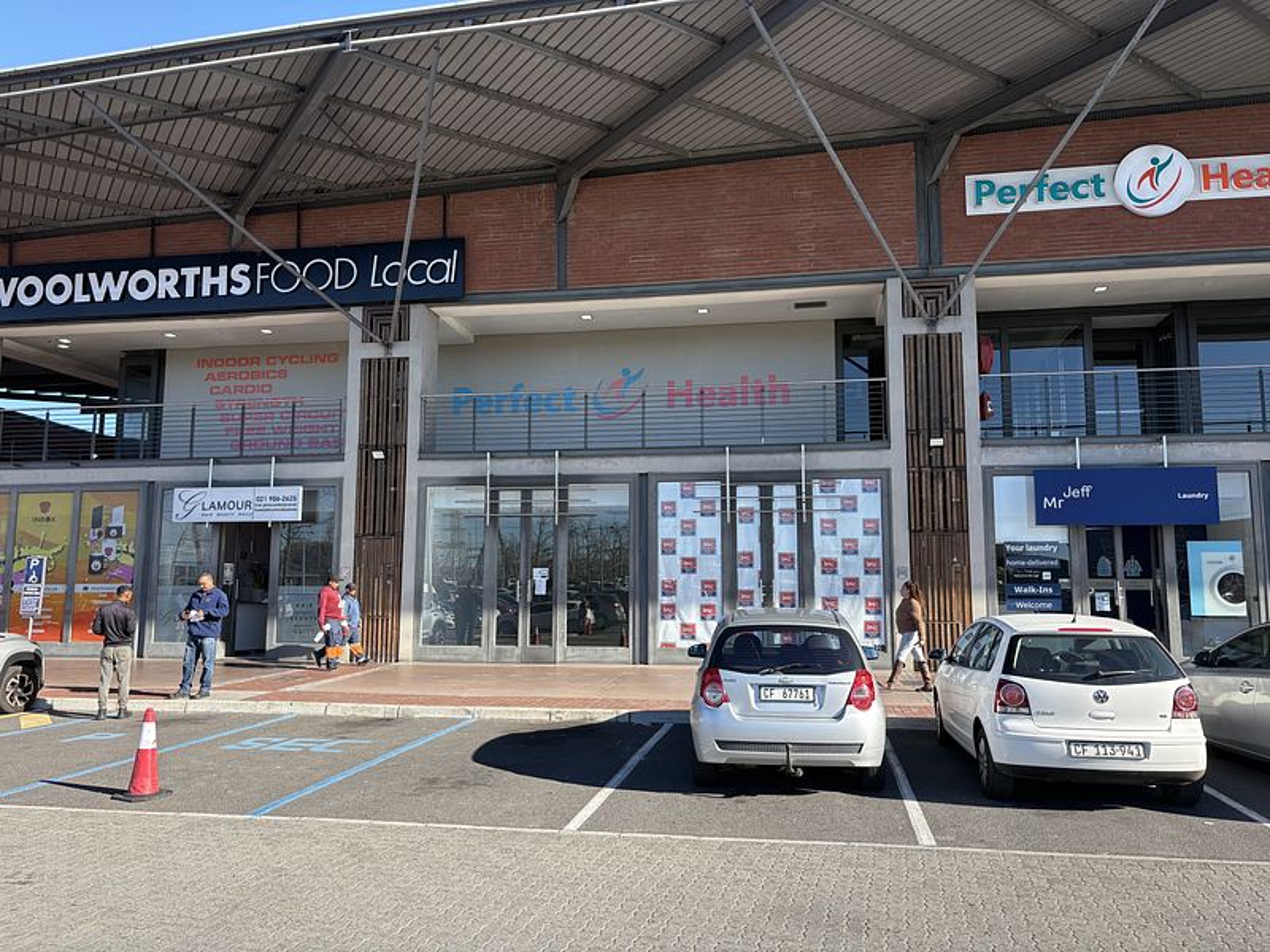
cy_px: 476
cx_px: 635
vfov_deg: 53.1
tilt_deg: +7.3
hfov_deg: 67.3
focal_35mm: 26
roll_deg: +0.7
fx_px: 954
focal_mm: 5.96
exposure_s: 1/1239
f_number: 1.6
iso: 50
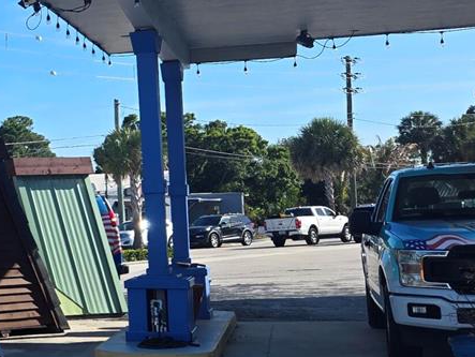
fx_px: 1140
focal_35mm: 83
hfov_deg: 19.8
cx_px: -270
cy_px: 179
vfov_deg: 17.8
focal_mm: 5.4
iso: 25
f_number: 1.8
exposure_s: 1/1449
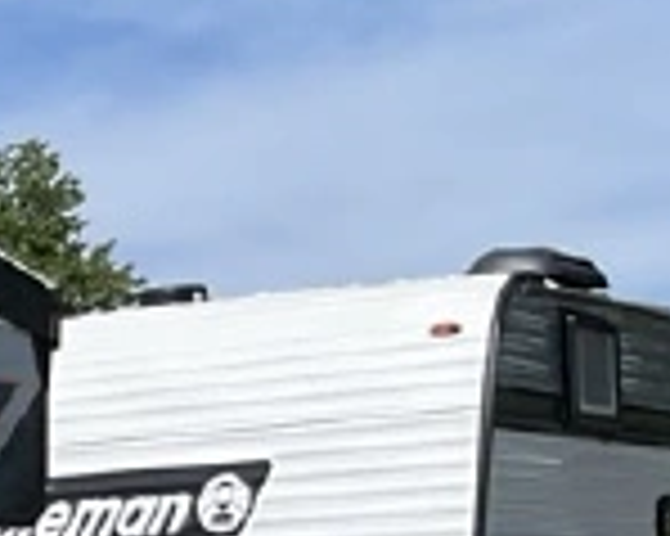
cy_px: 635
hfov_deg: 10.5
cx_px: -1039
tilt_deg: +2.1
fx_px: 3012
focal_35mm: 152
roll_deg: +0.3
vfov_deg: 10.0
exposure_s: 1/2141
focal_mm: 3
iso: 25
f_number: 1.8
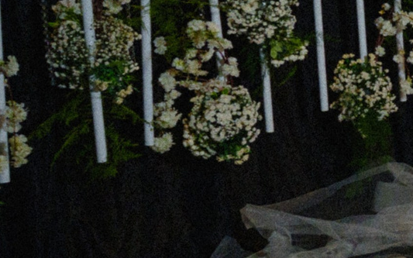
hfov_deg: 16.1
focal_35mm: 87
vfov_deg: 14.9
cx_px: 905
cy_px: 26
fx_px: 979
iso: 1600
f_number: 3.2
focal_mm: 17
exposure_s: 1/200
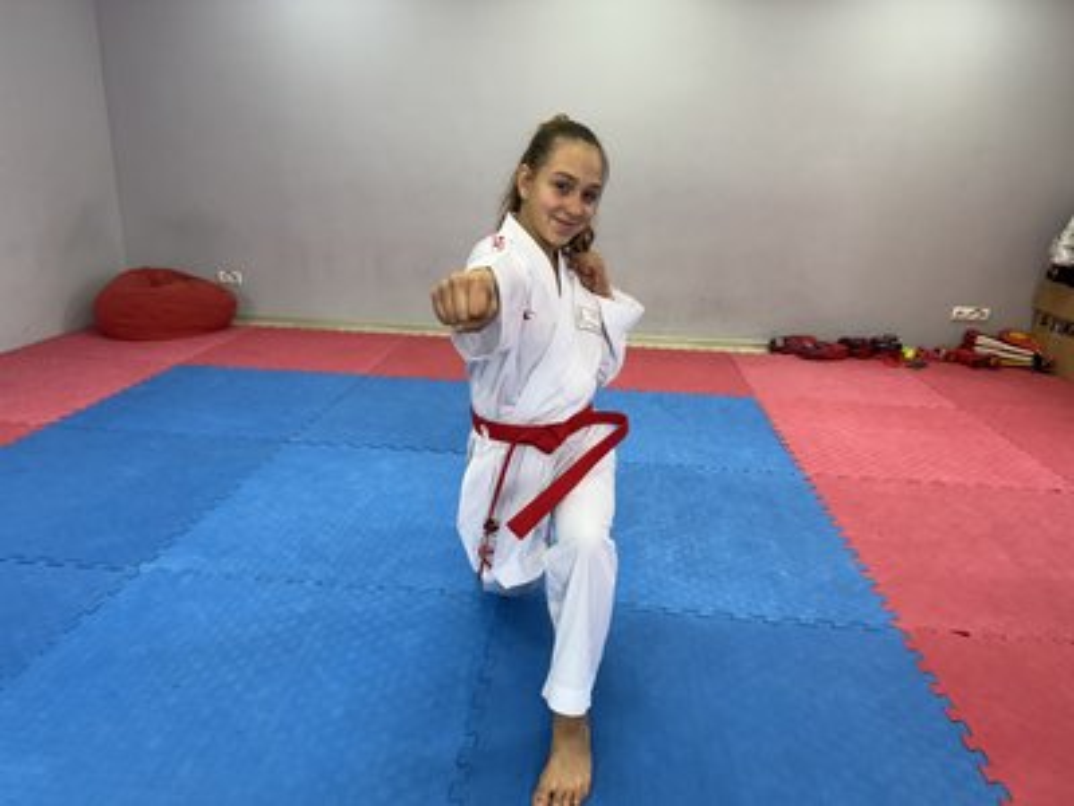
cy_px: 403
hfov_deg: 71.6
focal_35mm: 24
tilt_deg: -16.8
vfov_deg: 56.8
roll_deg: -2.2
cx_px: 537
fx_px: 745
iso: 160
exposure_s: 1/100
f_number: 1.78
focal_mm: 6.76
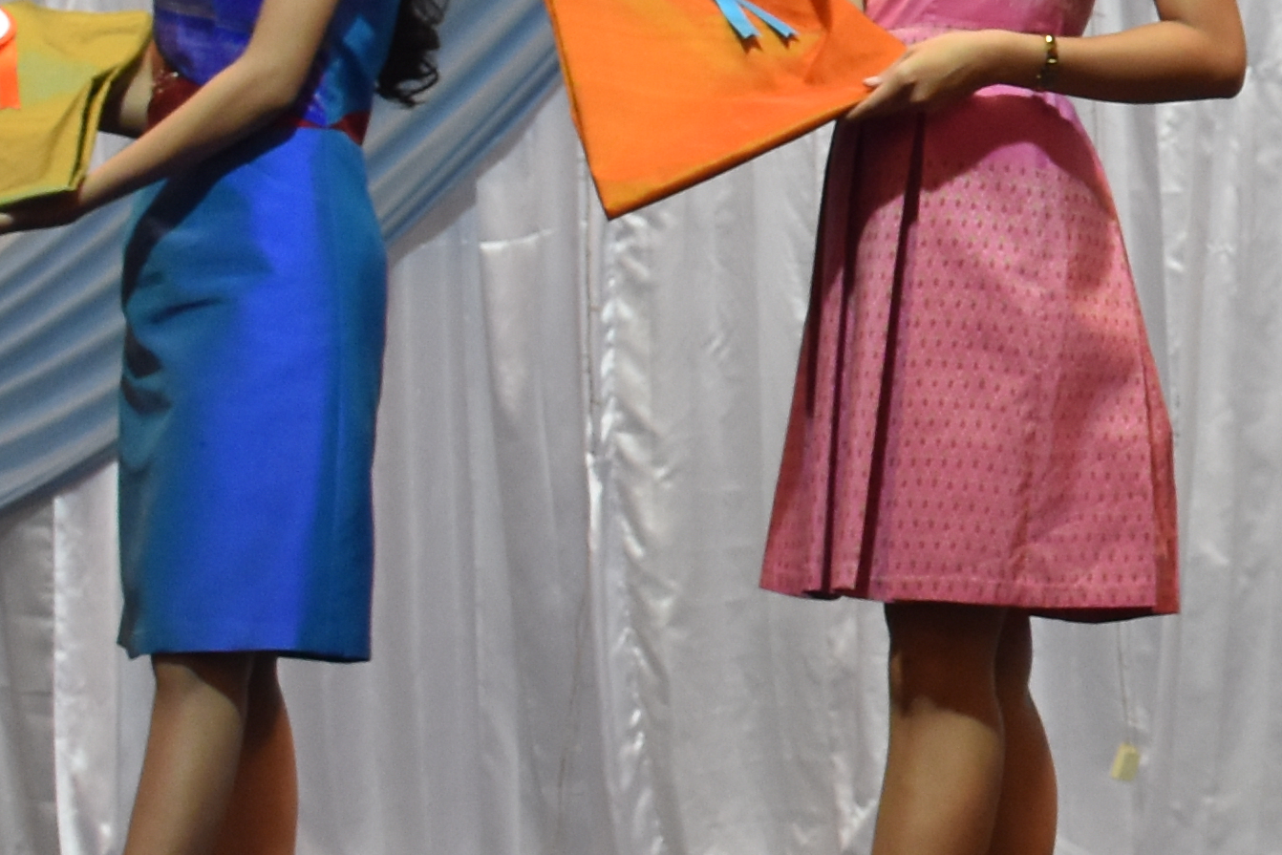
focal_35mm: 154
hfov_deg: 12.6
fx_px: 5493
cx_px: 1985
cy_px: -61
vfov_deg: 8.8
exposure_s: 1/60
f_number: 3.8
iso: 900
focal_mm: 23
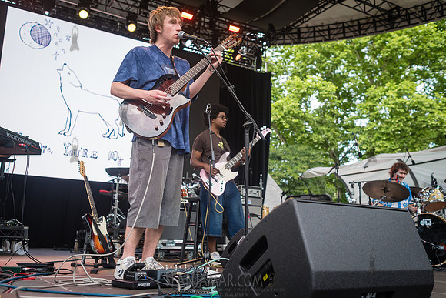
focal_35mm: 35
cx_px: 223
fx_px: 434
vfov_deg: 37.9
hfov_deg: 54.4
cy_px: 149
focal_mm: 35
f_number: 4
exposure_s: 1/400
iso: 400
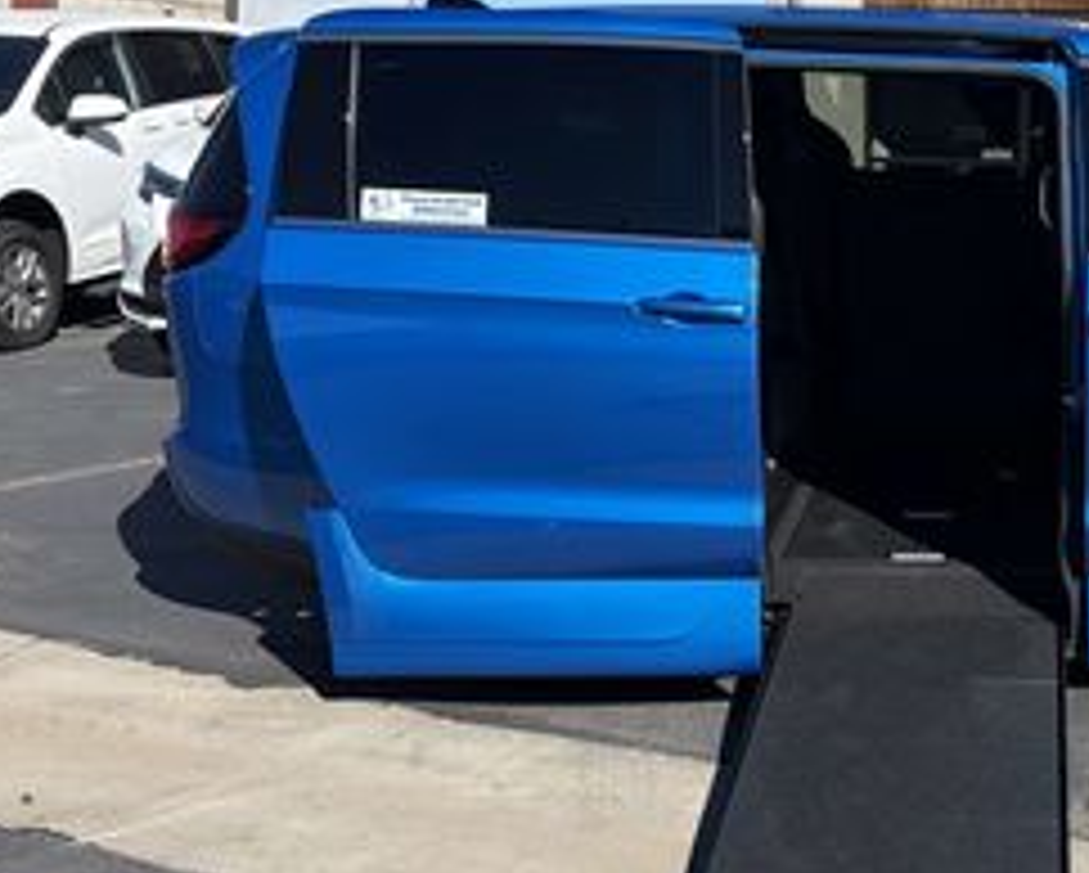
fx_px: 1581
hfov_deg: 35.3
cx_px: 1026
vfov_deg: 30.8
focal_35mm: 49
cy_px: 376
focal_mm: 5.96
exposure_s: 1/3448
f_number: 1.6
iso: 50
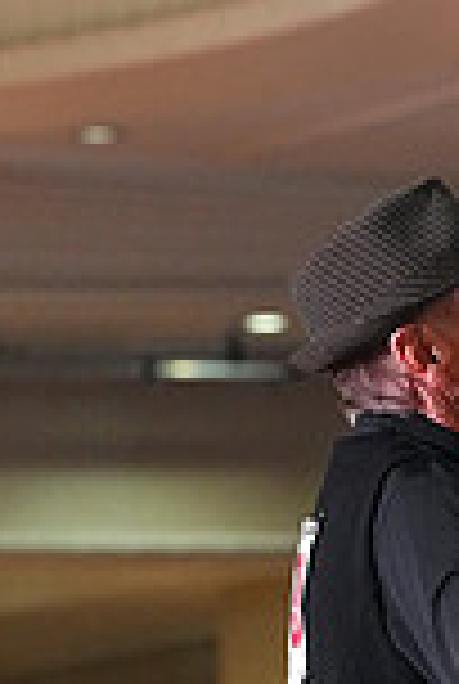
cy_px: 945
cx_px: 556
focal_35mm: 446
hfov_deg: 3.1
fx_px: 8491
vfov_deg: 4.6
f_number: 4.5
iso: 6400
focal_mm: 117
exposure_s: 1/400
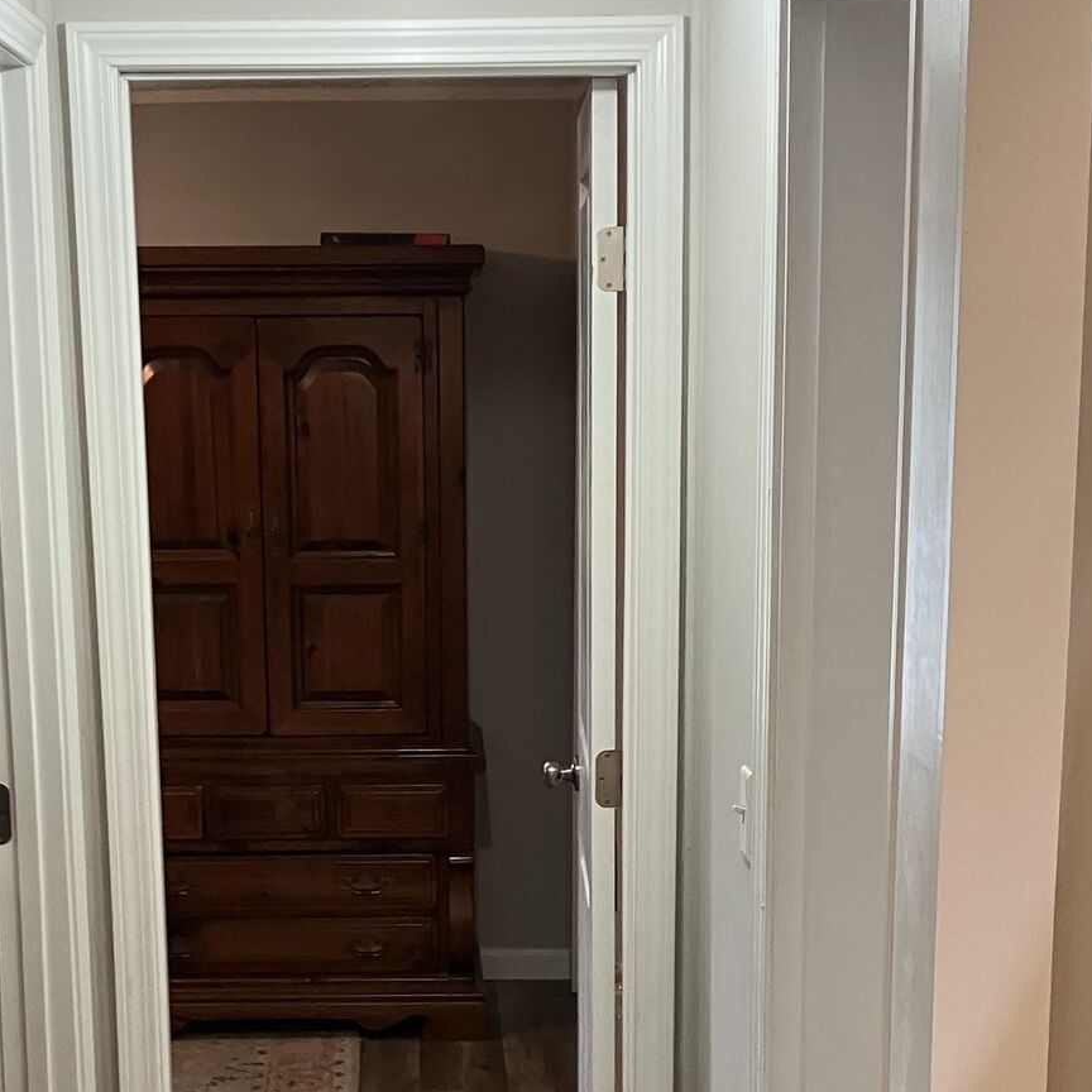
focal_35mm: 66
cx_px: 361
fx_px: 2356
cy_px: 830
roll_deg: +1.4
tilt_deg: -11.6
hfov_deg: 26.0
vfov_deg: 25.8
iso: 100
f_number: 1.8
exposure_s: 1/60
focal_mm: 3.99
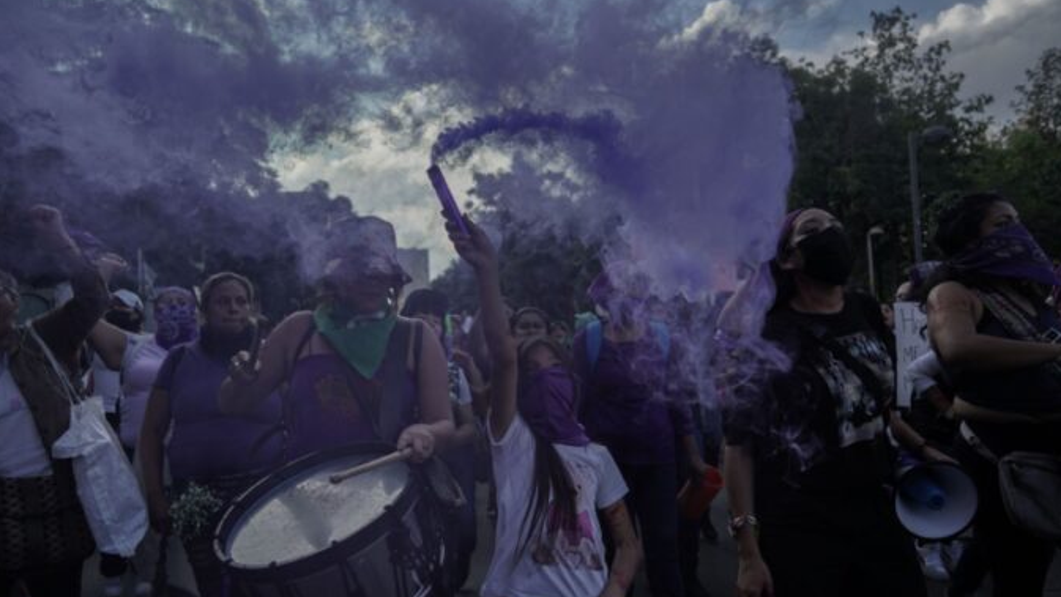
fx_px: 732
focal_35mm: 26
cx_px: 517
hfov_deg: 71.9
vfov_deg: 44.4
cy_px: 323
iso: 400
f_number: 3.5
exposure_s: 1/3200
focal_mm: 24
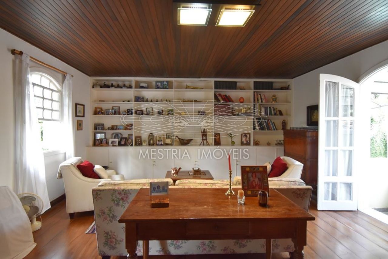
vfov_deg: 67.4
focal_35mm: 18
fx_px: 194
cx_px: 194
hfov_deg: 90.0
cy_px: 130
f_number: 4
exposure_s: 1/60
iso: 1400
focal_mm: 12
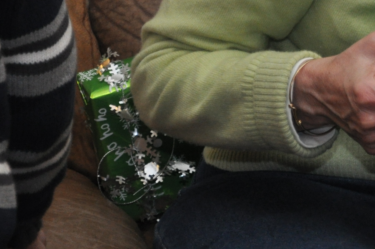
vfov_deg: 4.2
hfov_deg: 6.3
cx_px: 562
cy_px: -108
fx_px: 3361
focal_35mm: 323
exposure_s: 1/60
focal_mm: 70
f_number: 5.3
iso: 800
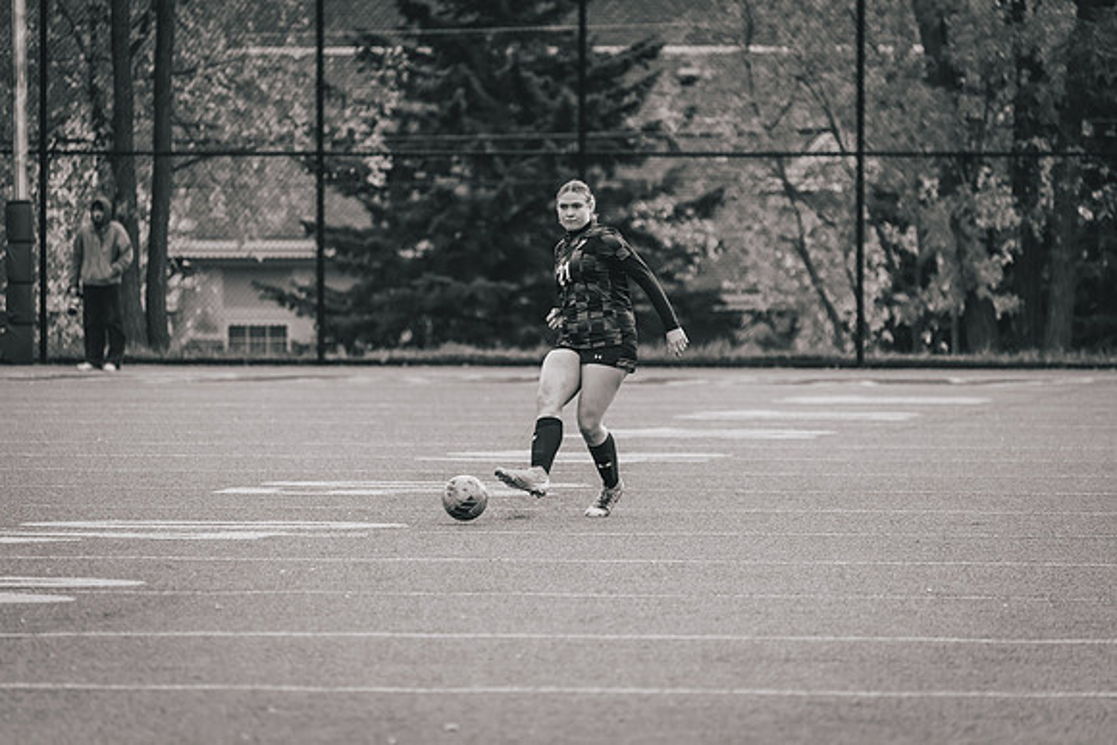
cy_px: 372
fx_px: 10619
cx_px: 560
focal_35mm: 342
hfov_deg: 6.0
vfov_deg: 4.0
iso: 800
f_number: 6.3
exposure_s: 1/800
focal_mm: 333
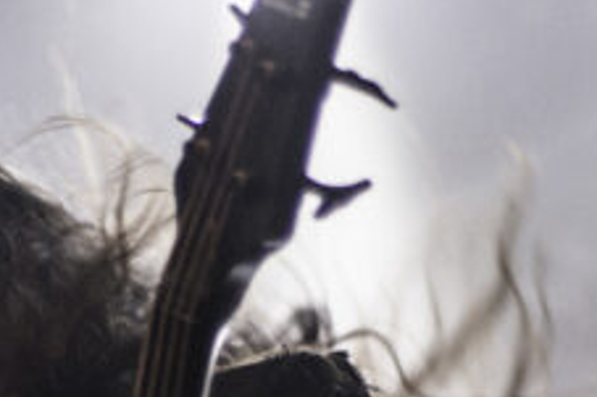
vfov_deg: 6.0
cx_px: 126
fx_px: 3745
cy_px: 674
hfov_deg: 9.1
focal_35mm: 226
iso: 640
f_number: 2
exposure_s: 1/160
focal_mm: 50
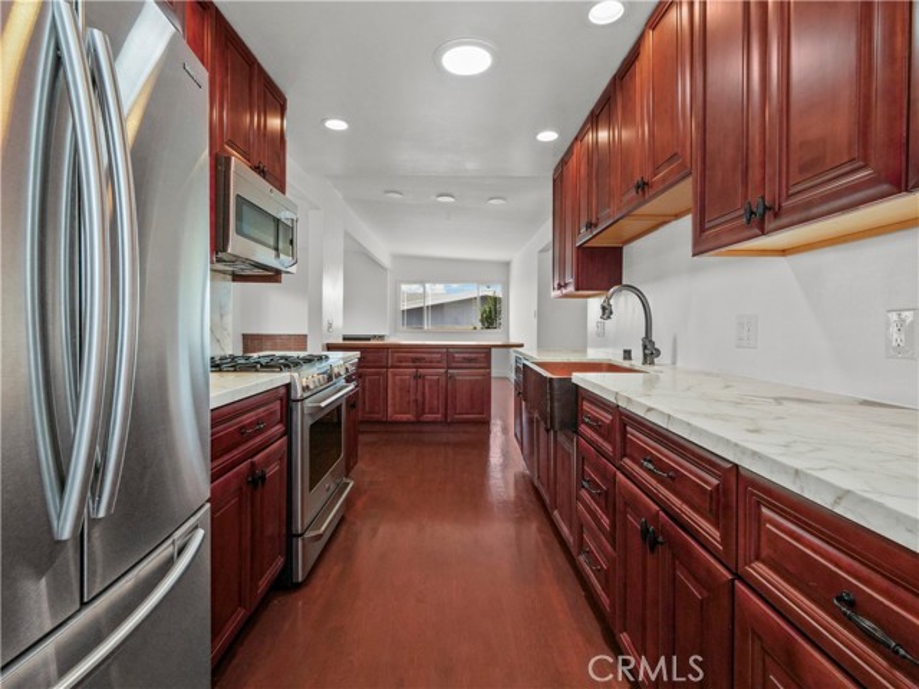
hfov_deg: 94.5
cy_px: 344
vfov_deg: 78.1
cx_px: 460
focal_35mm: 16
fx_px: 425
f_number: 9
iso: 1000
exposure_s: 1/30
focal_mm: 8
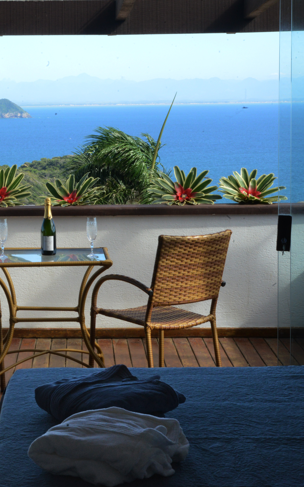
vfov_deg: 22.6
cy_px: 243
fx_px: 1220
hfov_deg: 14.1
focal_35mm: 92
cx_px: 35
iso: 1600
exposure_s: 1/90
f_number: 32
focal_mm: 60
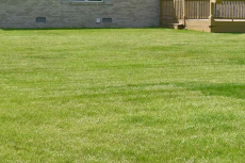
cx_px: 83
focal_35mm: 98
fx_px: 666
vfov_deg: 13.8
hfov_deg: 20.8
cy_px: 15
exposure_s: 1/400
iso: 400
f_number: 11
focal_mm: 20
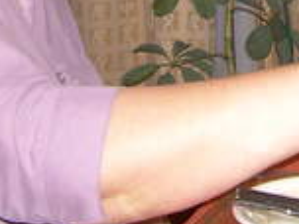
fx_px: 1382
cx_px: 362
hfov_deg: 12.1
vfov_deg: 8.8
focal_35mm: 160
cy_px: -226
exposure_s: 1/60
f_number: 2.8
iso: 84
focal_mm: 6.3
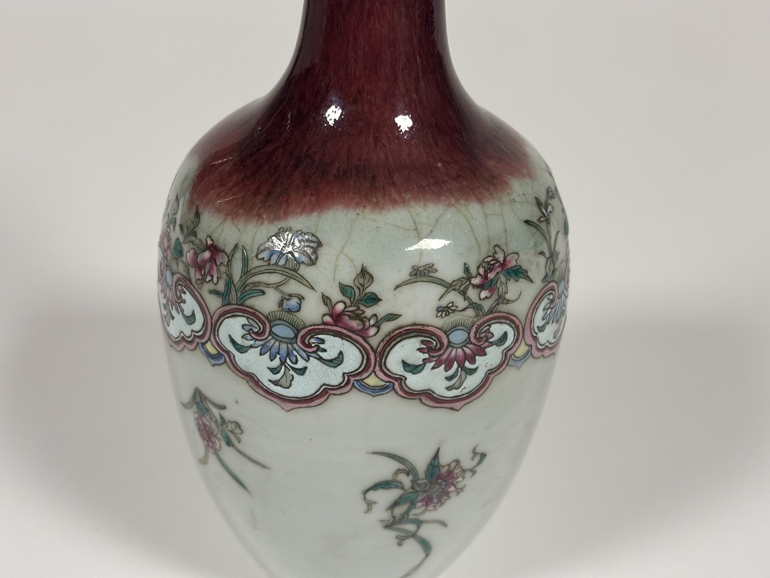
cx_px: 385
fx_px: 1157
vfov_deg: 28.0
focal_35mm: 52
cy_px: 289
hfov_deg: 36.8
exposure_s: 1/50
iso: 64
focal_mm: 5.96
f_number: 1.6
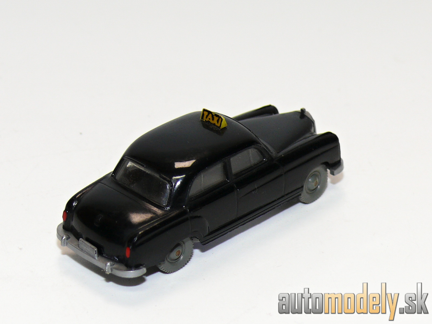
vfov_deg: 11.0
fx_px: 1685
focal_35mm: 135
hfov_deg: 14.6
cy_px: 162
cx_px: 216
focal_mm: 16.1
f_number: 4
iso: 100
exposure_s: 1/30
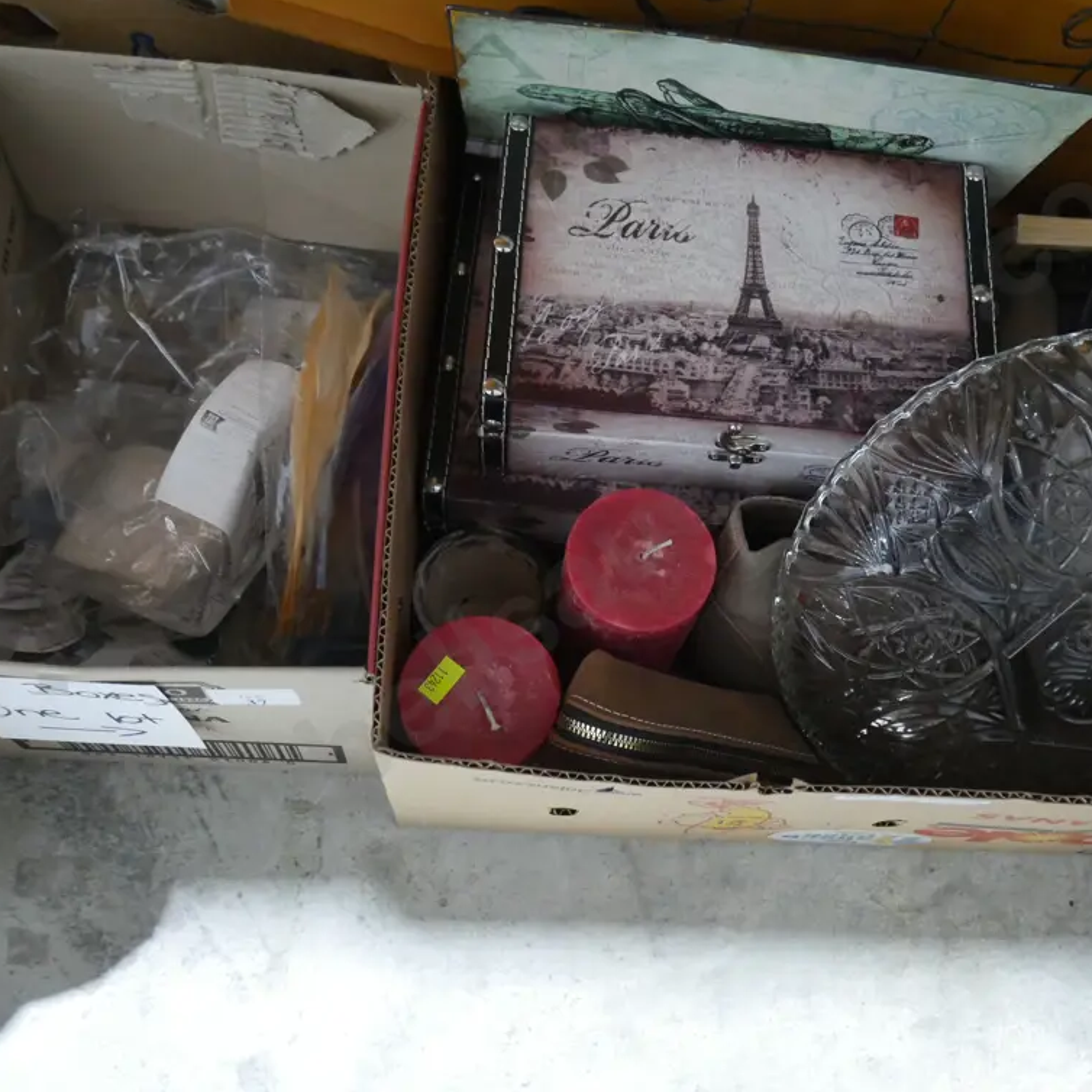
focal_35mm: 36
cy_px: 537
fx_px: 1285
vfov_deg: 46.0
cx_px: 646
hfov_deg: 45.8
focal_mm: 15
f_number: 3.6
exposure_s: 1/60
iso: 3200
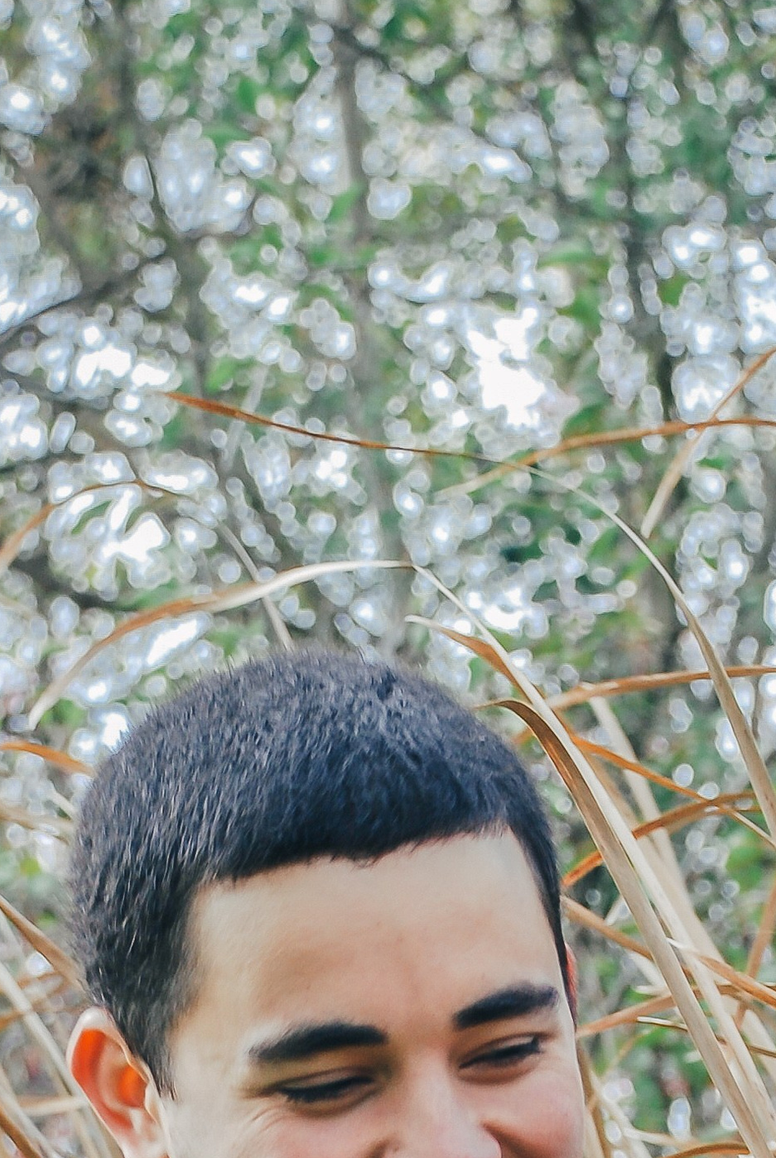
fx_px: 6607
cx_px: 504
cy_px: 1391
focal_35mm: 205
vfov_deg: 9.9
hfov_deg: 6.7
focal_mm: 50
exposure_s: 1/160
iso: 200
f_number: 5.6
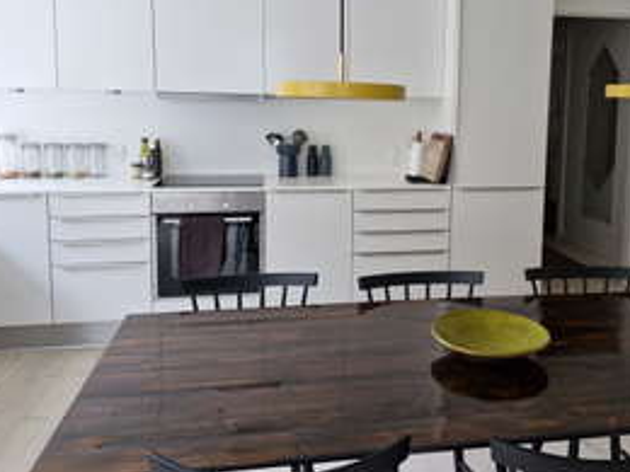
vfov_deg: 42.6
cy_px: 174
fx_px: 601
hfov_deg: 54.6
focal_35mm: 33
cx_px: 399
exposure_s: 1/50
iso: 64
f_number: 1.8
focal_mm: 5.54
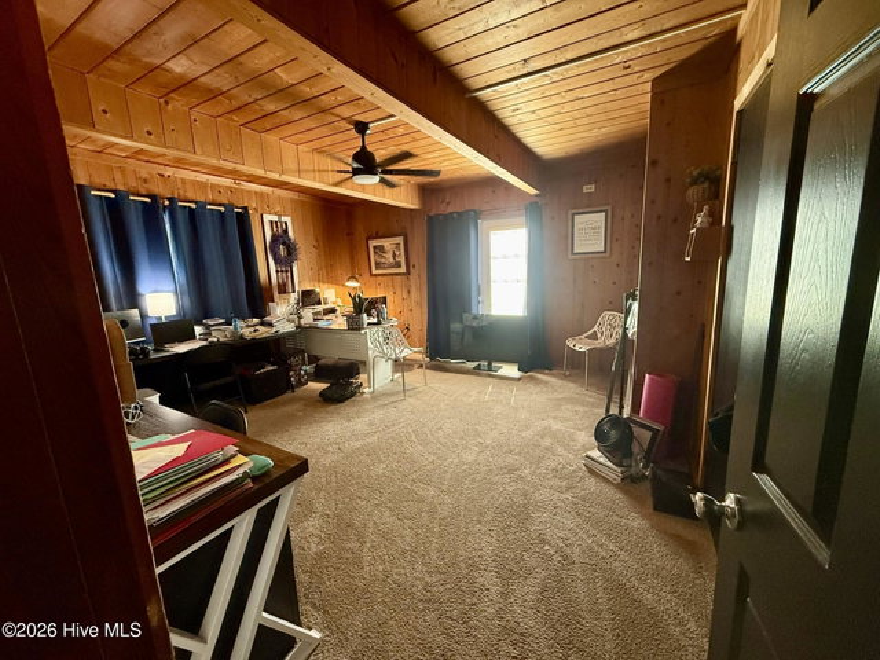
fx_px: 356
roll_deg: +2.4
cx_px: 440
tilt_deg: -9.9
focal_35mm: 14
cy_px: 330
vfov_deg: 85.7
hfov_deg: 102.1
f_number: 2.2
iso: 400
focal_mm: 2.22
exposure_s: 1/60
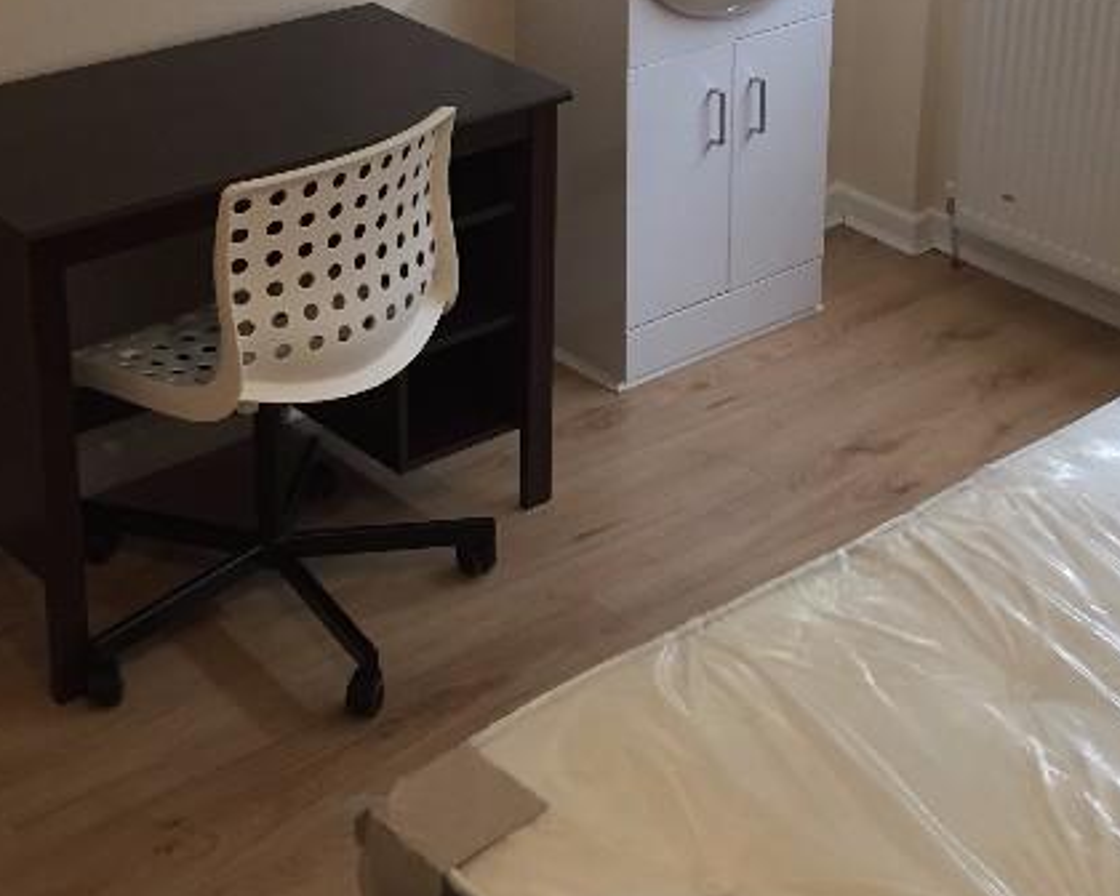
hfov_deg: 27.3
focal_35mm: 69
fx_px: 2287
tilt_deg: -21.9
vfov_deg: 21.9
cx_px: 749
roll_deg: -3.5
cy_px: 195
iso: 64
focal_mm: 4.15
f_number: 2.2
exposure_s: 1/33
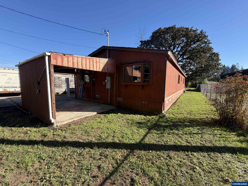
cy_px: 93
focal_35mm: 14
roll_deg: -0.6
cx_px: 124
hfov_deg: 102.1
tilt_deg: -7.0
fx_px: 100
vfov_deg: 85.7
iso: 40
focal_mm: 2.22
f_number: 2.2
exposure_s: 1/554
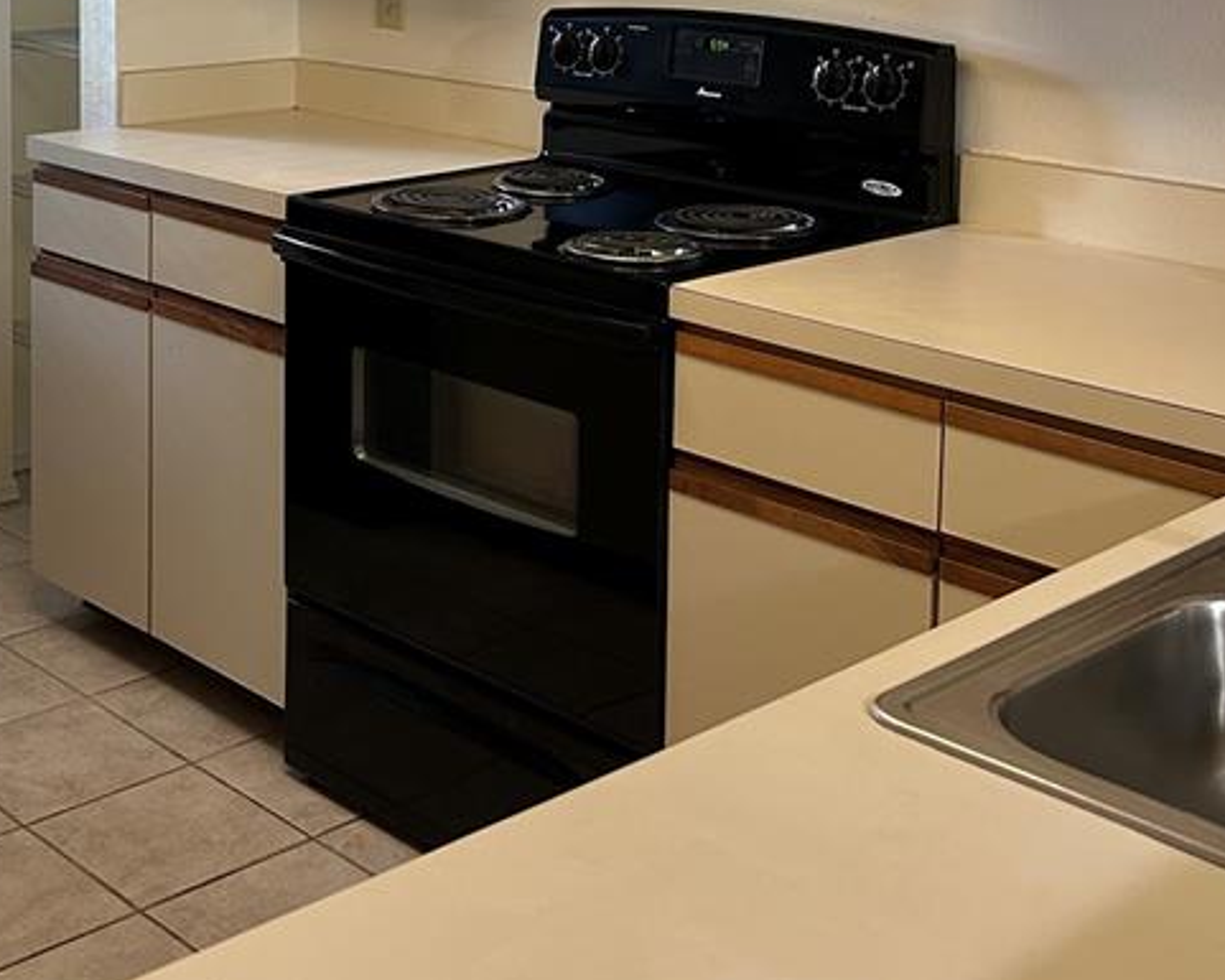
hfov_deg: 34.3
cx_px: 369
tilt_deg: -5.8
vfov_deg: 26.8
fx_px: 1958
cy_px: 41
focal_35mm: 54
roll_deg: +0.3
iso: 160
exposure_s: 1/60
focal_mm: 5.7
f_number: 1.5
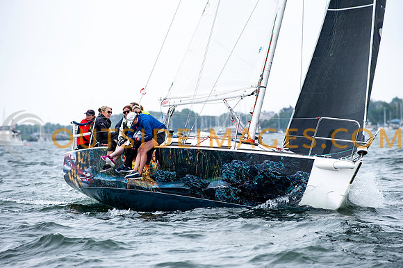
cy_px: 134
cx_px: 202
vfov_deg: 6.9
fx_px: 2238
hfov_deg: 10.3
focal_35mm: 200
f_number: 5
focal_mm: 200
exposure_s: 1/400
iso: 250
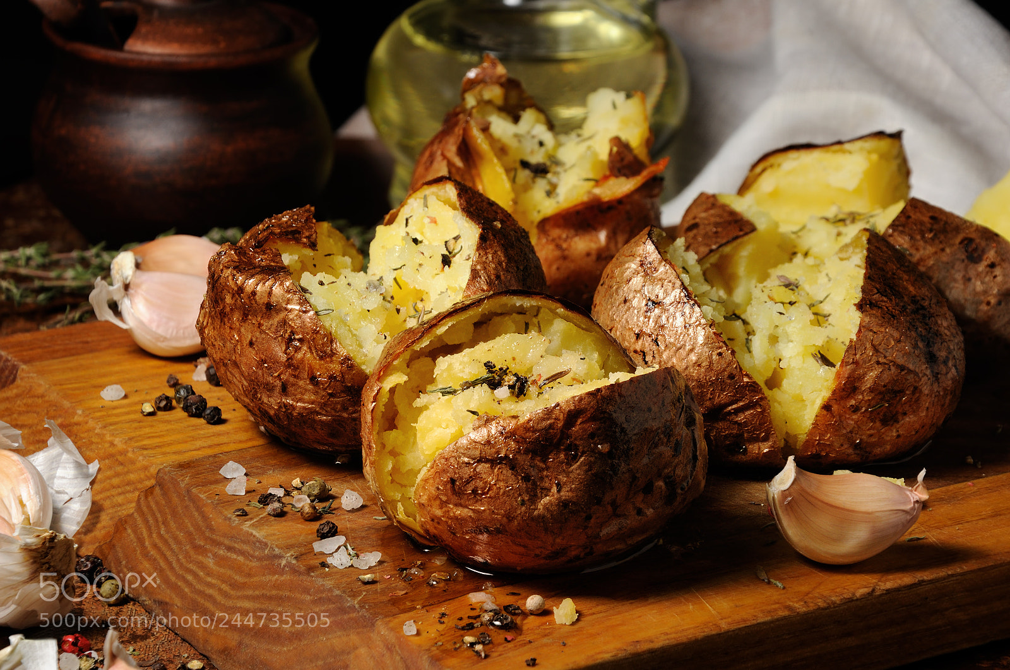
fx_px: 3361
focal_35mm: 120
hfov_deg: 17.1
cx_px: 505
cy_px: 335
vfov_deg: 11.4
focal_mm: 80
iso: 200
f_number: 13
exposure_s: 1/8
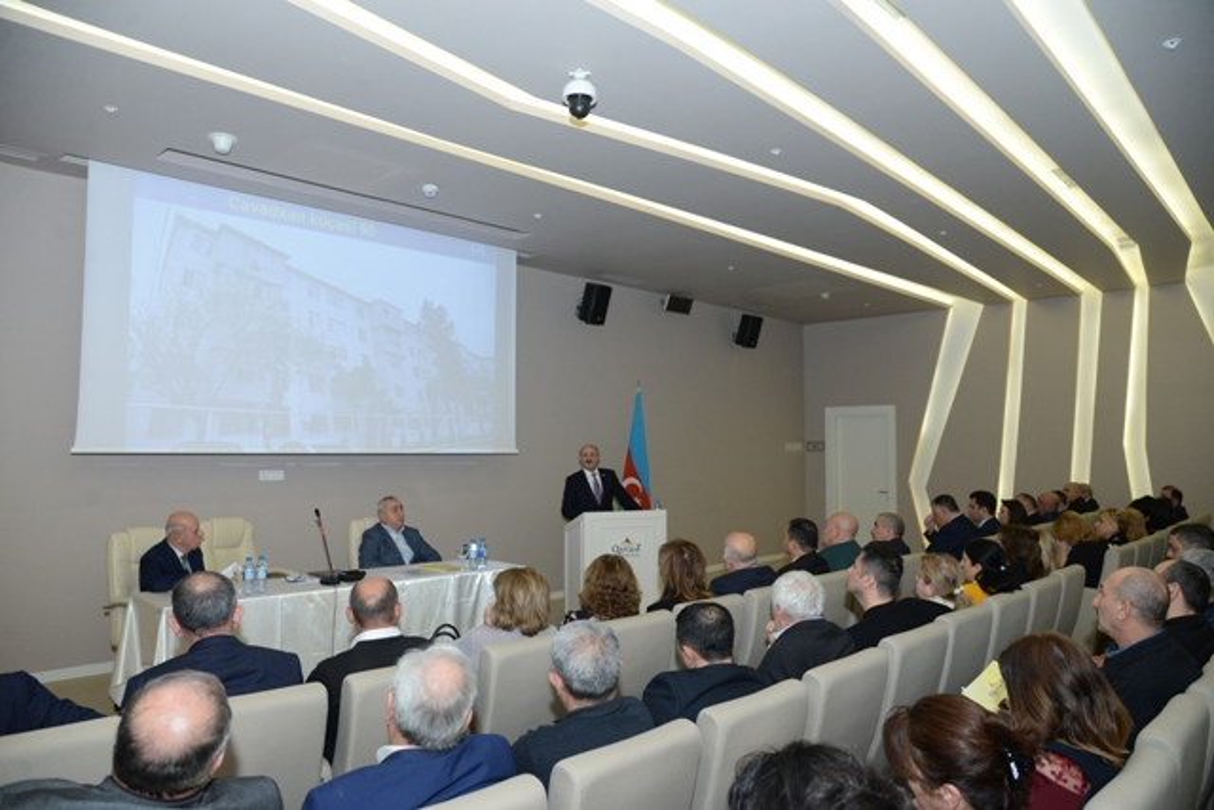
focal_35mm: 24
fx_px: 809
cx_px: 607
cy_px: 405
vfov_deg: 53.2
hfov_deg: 73.7
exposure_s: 1/100
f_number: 5
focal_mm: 24
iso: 2200
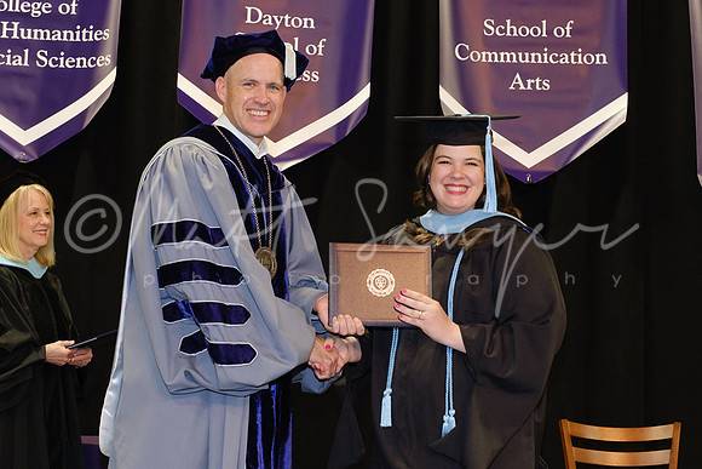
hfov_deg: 36.8
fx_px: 1054
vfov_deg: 25.0
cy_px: 280
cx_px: 384
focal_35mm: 54
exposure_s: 1/125
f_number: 4
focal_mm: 24.9
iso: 1250
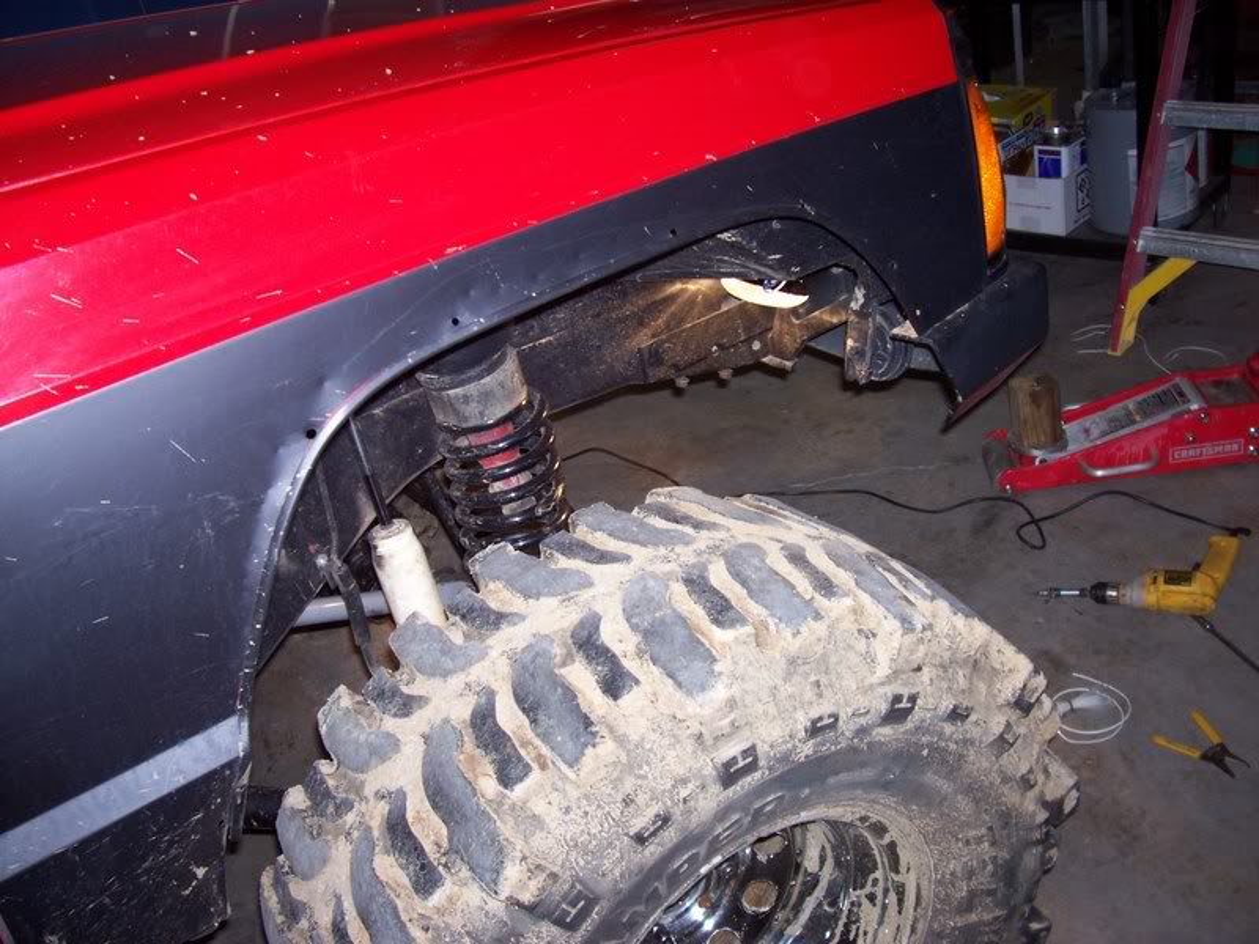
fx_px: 1237
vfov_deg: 41.8
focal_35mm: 34
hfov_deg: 54.0
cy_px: 472
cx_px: 630
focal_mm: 5.6
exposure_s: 1/64
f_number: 2.7
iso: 80
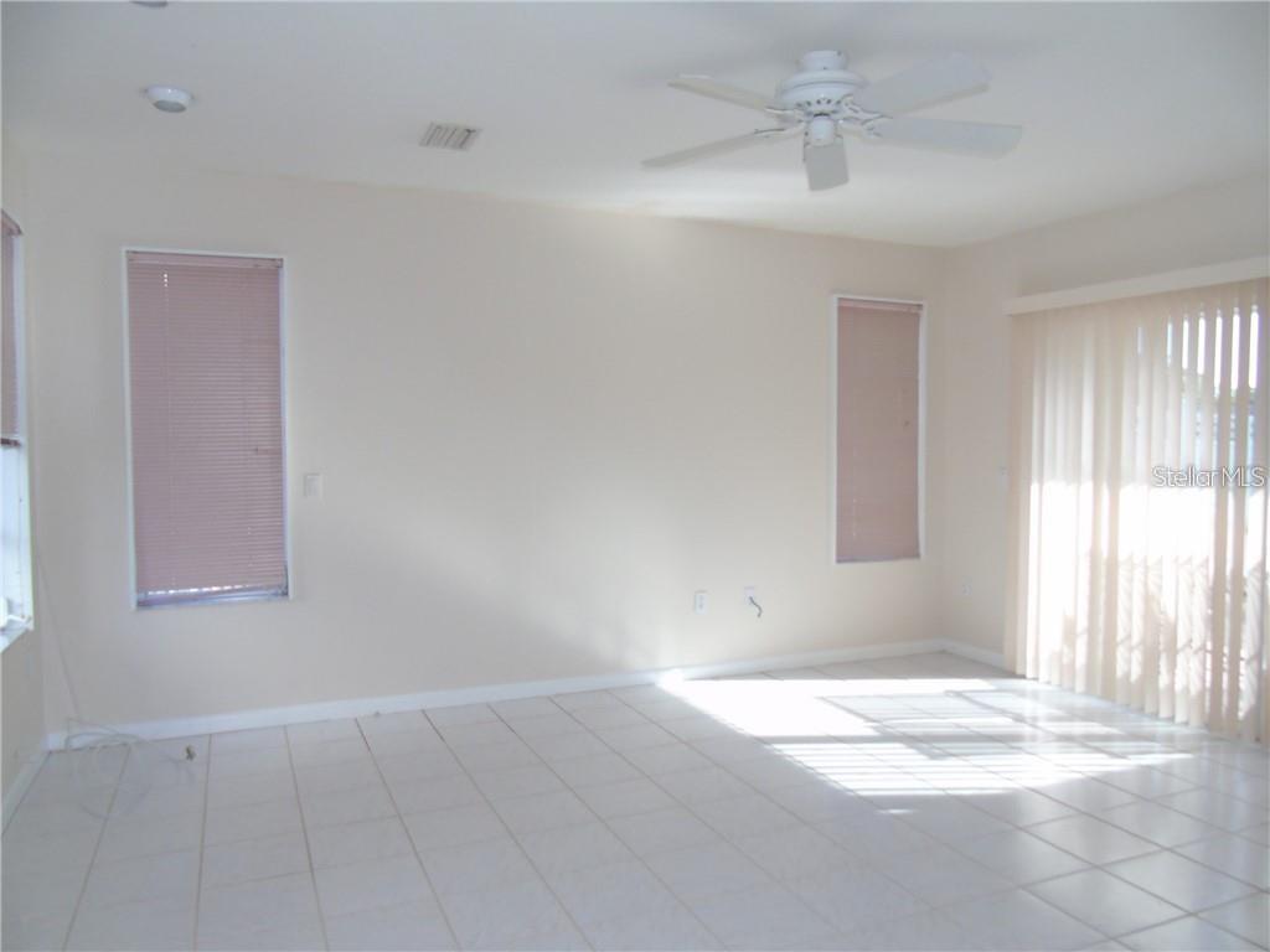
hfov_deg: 69.4
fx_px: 917
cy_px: 476
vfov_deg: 54.9
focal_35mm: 25
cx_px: 635
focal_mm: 4.4
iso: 200
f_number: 3.4
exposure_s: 1/30
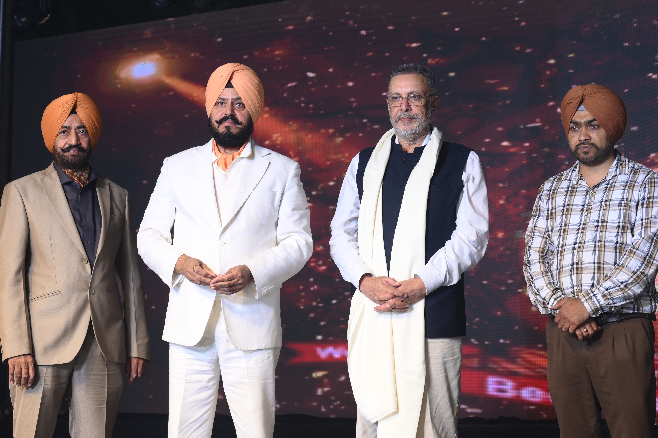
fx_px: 1553
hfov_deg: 23.9
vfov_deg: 16.1
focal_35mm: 85
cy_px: 219
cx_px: 329
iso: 1000
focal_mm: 85
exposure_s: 1/160
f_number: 7.1
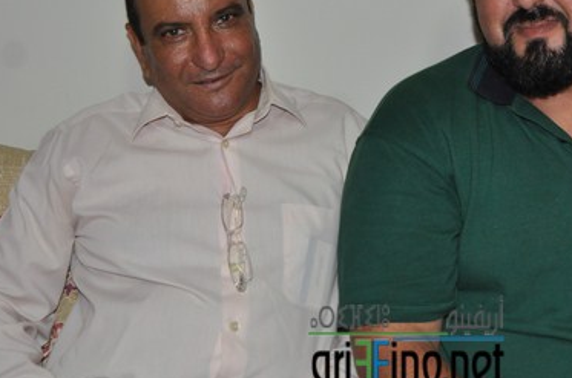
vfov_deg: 20.1
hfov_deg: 29.8
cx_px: 406
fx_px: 1062
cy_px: 100
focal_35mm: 67
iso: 800
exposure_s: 1/60
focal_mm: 26
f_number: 4
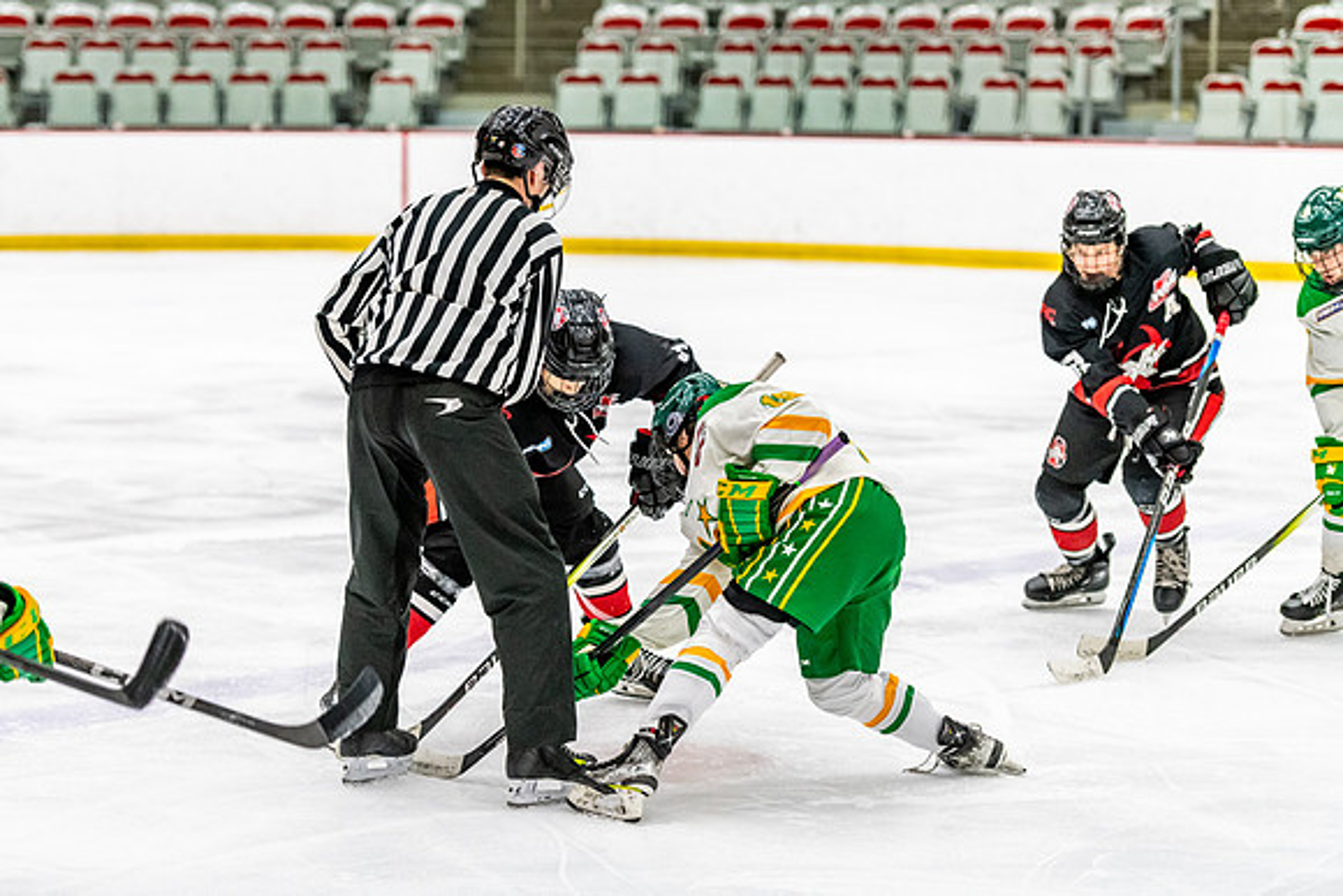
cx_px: 594
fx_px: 4247
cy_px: 404
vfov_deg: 12.0
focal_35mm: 114
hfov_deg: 18.0
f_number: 2.8
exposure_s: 1/640
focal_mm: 102
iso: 4000
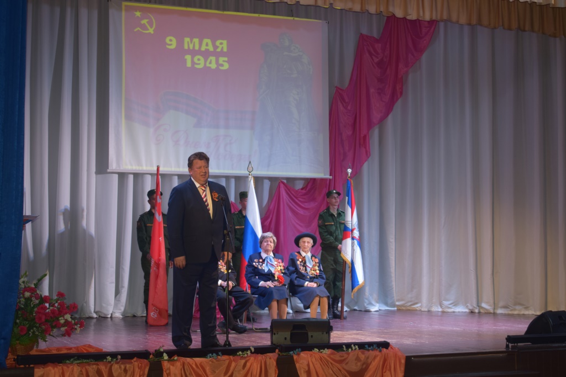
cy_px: 188
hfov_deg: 33.4
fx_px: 943
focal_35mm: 60
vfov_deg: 22.6
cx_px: 283
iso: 400
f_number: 5
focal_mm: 40
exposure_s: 1/40
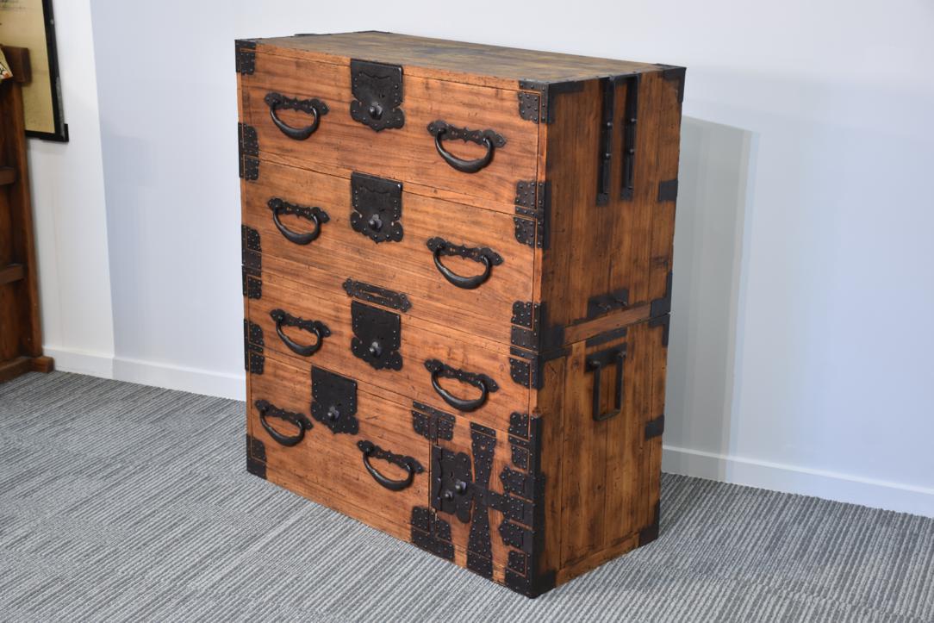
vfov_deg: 23.8
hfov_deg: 35.0
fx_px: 1479
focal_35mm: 57
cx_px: 467
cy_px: 312
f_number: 4.2
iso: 400
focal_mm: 38
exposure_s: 1/20
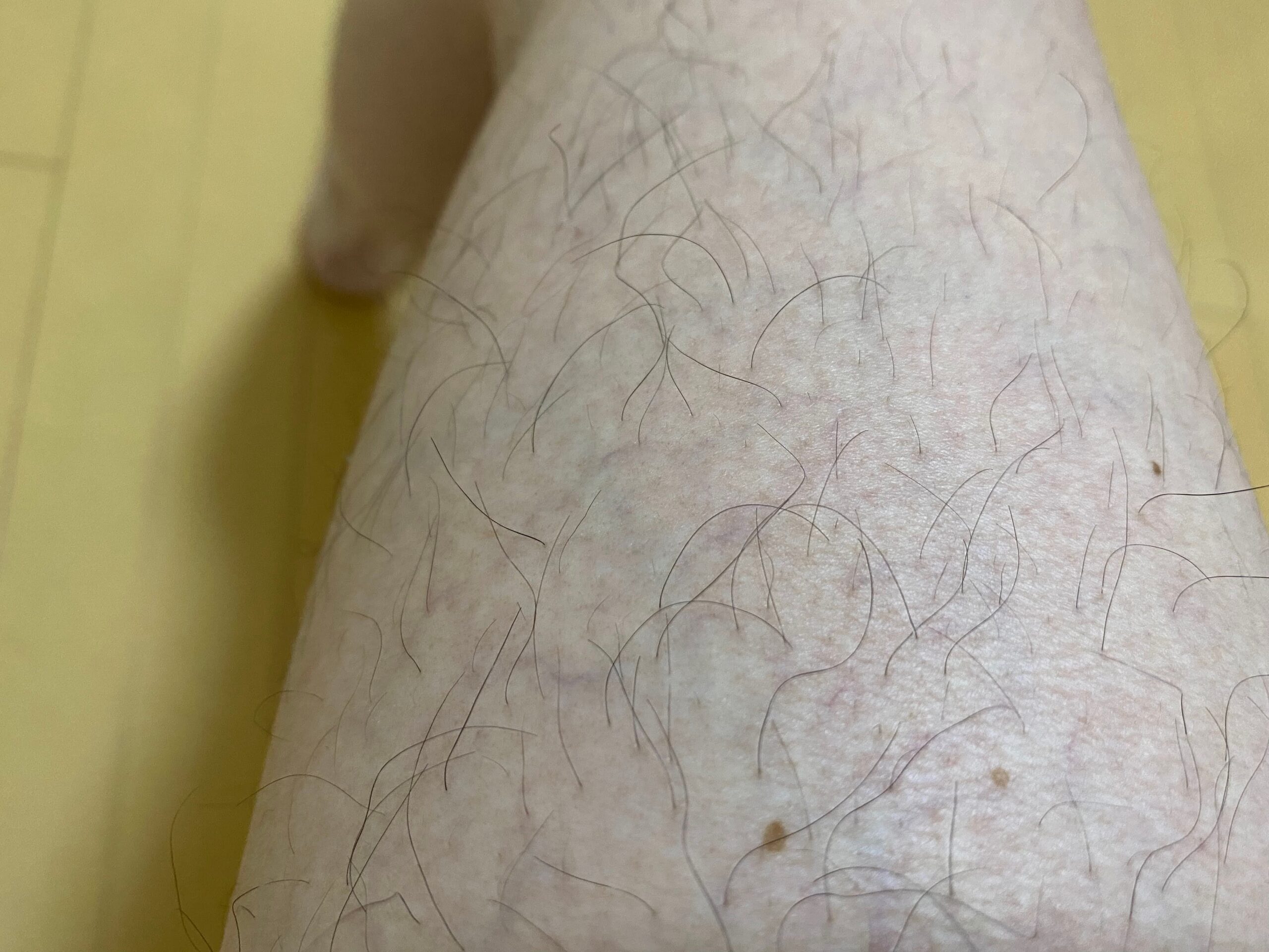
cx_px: 634
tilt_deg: -66.6
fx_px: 953
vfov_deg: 53.1
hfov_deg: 67.3
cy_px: 476
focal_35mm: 26
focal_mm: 4.25
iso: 200
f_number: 1.8
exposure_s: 1/50
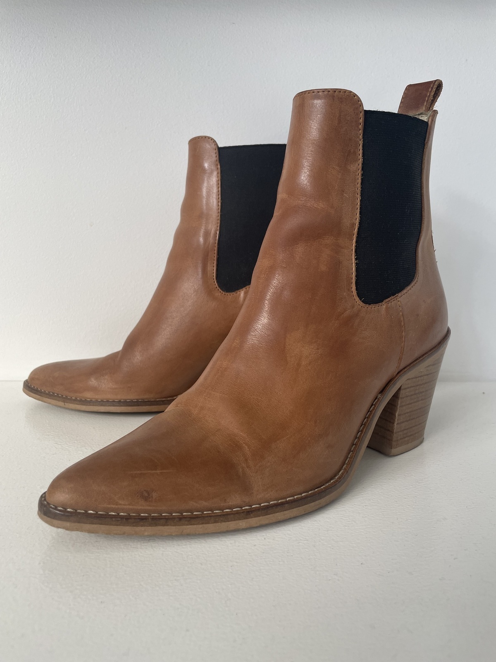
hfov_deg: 53.1
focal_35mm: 26
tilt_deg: -8.7
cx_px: 248
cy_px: 331
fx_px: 497
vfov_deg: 67.3
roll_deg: +0.1
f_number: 1.6
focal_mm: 4.2
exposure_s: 1/121
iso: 64
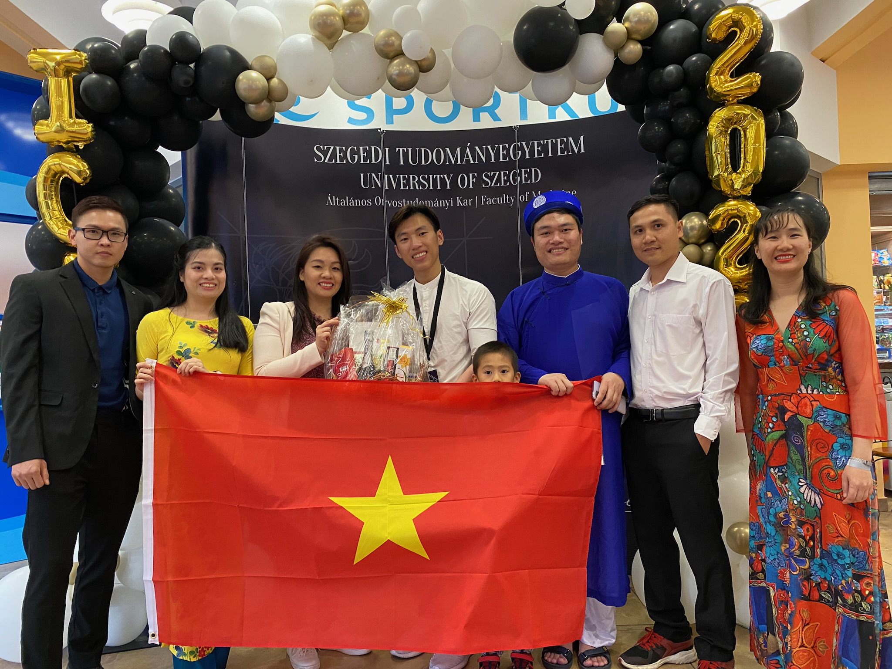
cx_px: 446
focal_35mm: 26
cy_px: 334
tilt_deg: +1.8
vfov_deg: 53.1
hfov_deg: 67.3
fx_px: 670
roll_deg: +1.2
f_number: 1.8
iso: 250
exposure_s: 1/50
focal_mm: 4.25
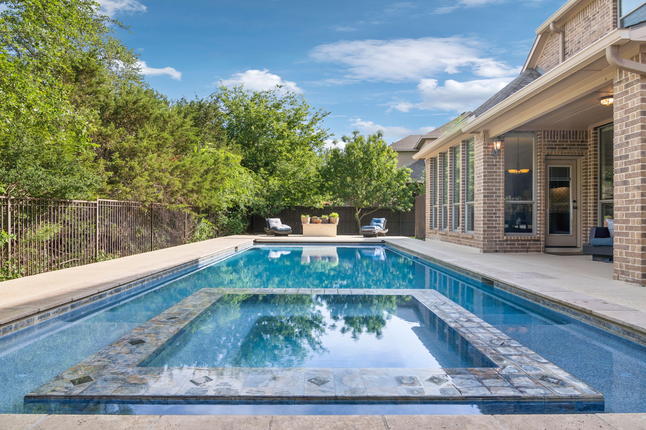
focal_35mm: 21
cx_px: 323
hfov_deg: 81.2
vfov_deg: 59.5
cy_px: 215
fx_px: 377
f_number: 8
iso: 100
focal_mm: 14
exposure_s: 1/320
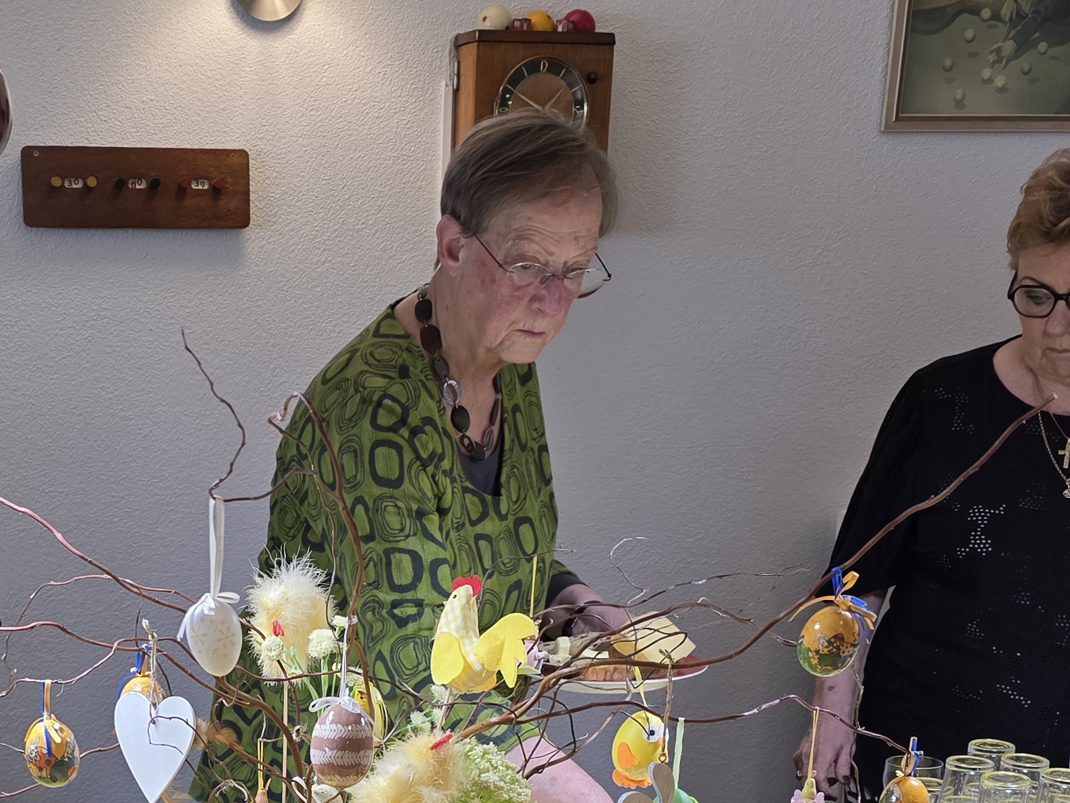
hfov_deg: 32.5
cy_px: 873
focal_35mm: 58
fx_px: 1793
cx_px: 256
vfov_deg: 23.7
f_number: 1.7
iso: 125
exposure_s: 1/100
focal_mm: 6.3
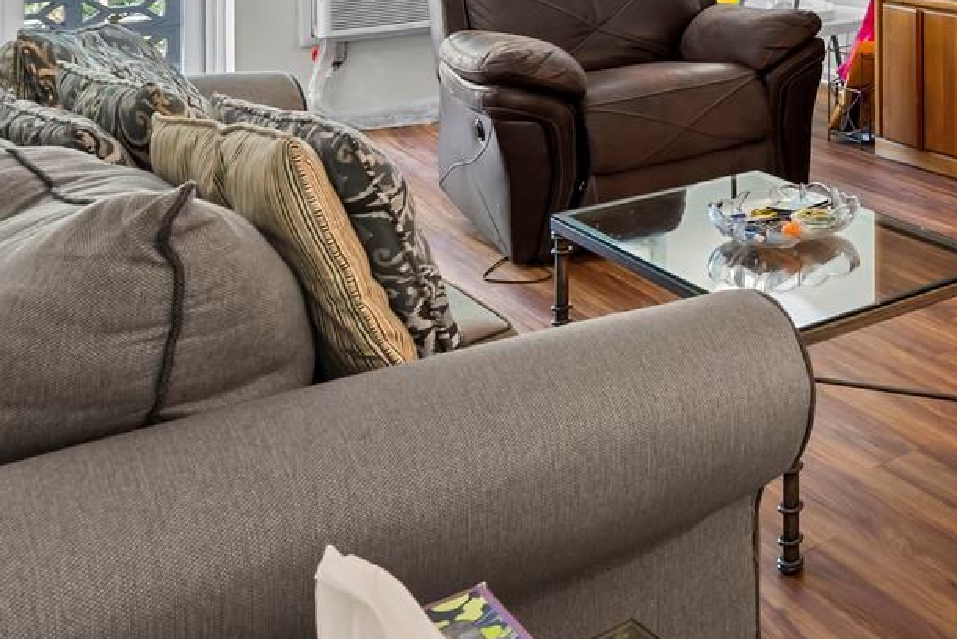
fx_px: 1250
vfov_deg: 24.7
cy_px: -206
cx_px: 1178
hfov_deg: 33.3
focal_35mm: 47
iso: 400
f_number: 10
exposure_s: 1/1.67
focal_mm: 14
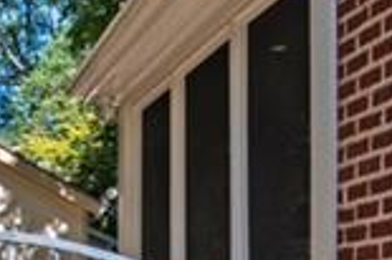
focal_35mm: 99
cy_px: 342
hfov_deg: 18.8
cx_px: -144
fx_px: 1077
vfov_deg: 13.3
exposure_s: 1/200
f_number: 16
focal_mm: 15
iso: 400
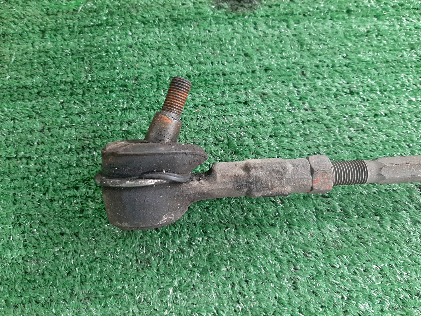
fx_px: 316
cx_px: 210
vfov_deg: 53.1
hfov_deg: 67.3
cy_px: 158
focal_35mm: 26
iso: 159
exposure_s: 1/50
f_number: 1.7
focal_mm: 3.93
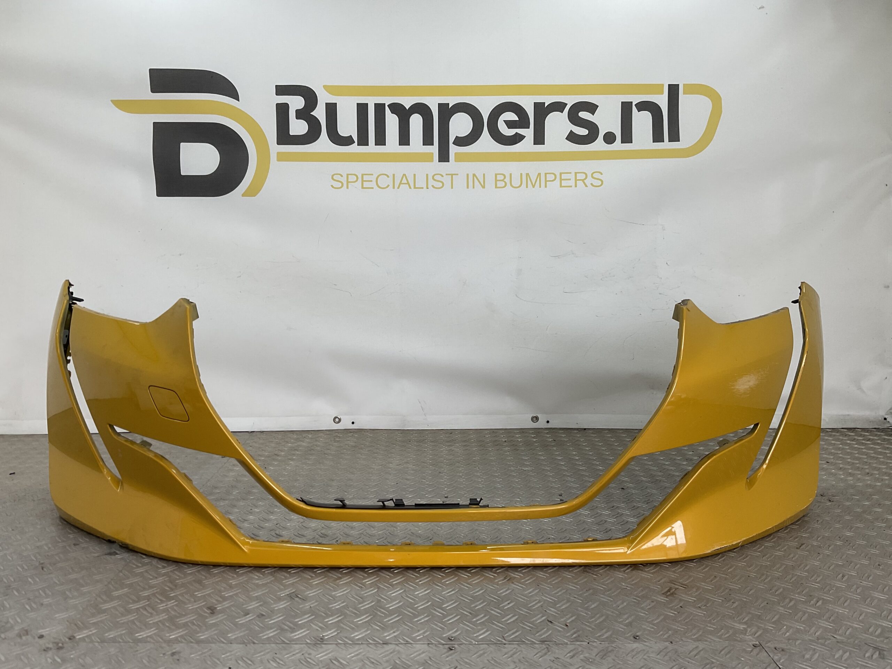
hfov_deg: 61.7
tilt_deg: -8.7
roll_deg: -1.0
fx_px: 747
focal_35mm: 29
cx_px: 446
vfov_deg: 48.2
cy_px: 334
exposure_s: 1/245
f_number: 1.8
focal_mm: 3
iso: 16
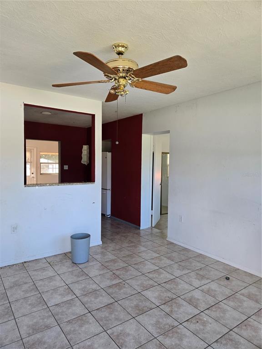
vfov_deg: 73.9
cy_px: 174
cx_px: 131
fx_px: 232
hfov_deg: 58.9
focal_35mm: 23
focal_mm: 5.4
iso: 160
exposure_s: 1/180
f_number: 1.8
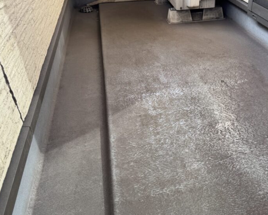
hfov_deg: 50.3
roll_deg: -0.9
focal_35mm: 35
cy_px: 101
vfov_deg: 42.2
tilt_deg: -33.2
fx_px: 278
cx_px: 185
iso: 64
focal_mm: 6.76
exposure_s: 1/207
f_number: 1.78
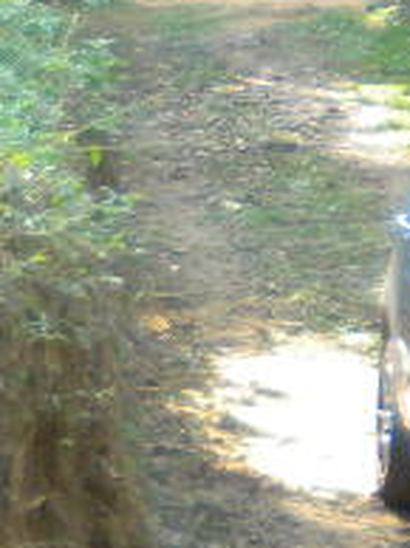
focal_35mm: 185
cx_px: -814
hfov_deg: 7.1
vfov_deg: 10.7
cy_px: 342
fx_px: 2928
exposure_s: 1/66.5
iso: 168
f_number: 3.1
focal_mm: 6.3
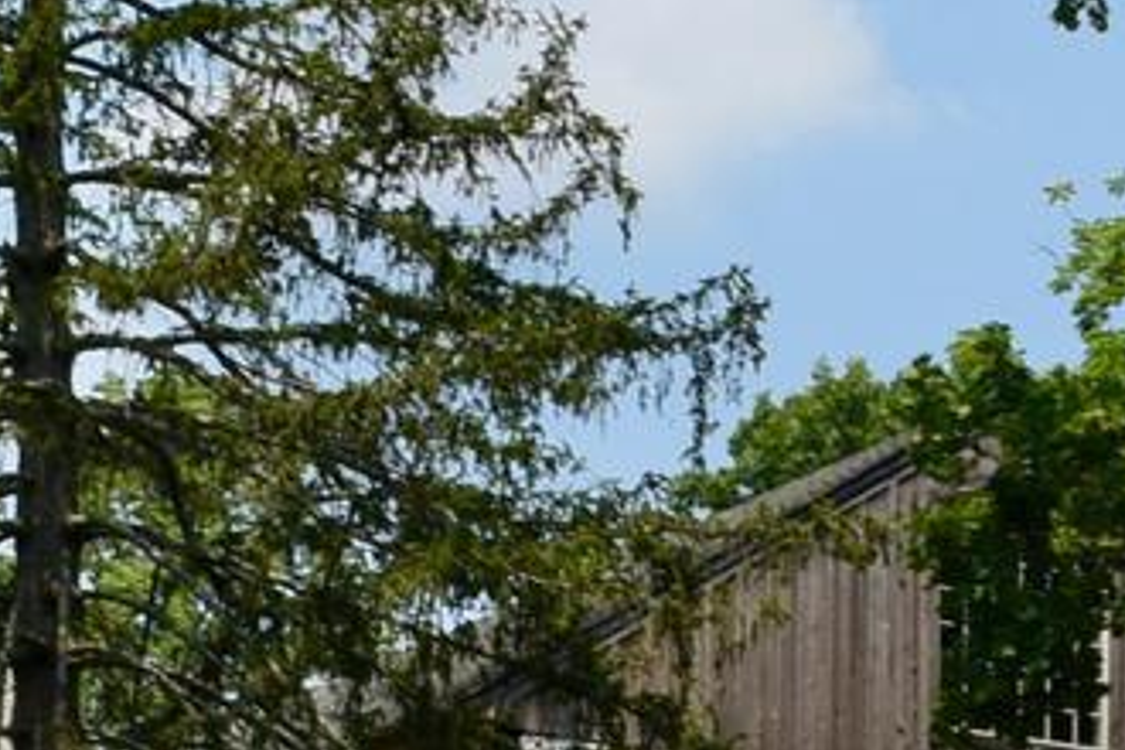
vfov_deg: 5.6
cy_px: 1289
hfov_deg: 8.5
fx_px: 7562
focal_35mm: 242
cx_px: 153
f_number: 10
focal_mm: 26
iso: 100
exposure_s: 1/200
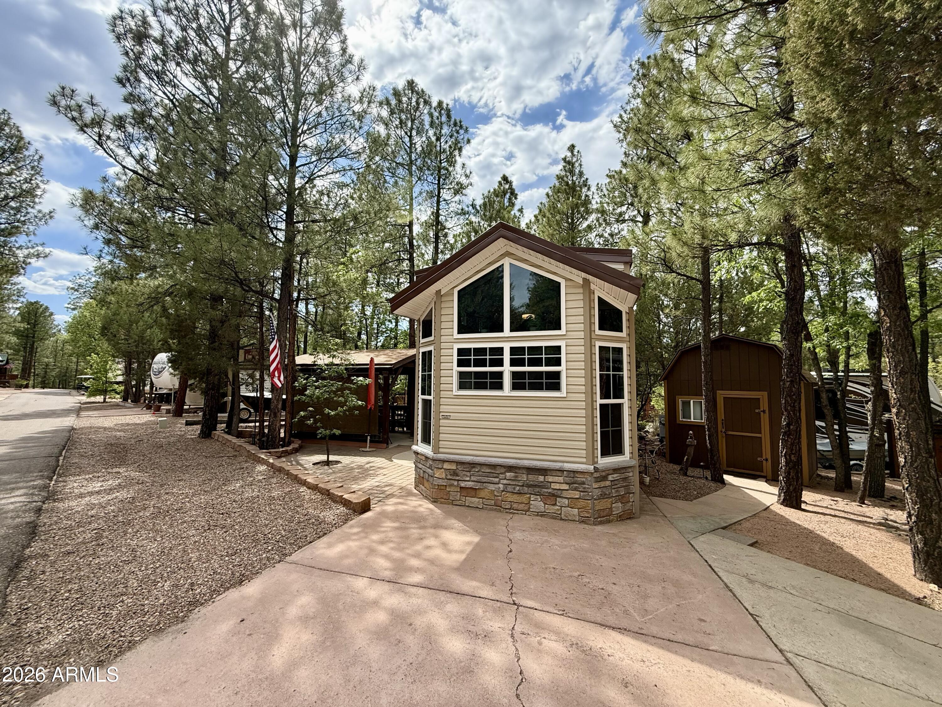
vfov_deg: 85.7
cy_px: 354
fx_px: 381
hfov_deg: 102.1
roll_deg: -0.6
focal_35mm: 14
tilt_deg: +4.5
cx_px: 471
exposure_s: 1/1189
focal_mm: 2.22
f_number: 2.2
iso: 64
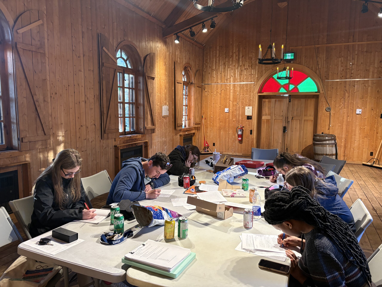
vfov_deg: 53.1
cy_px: 144
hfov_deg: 67.3
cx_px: 191
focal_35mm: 26
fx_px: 287
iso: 250
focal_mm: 5.96
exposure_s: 1/60
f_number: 1.6
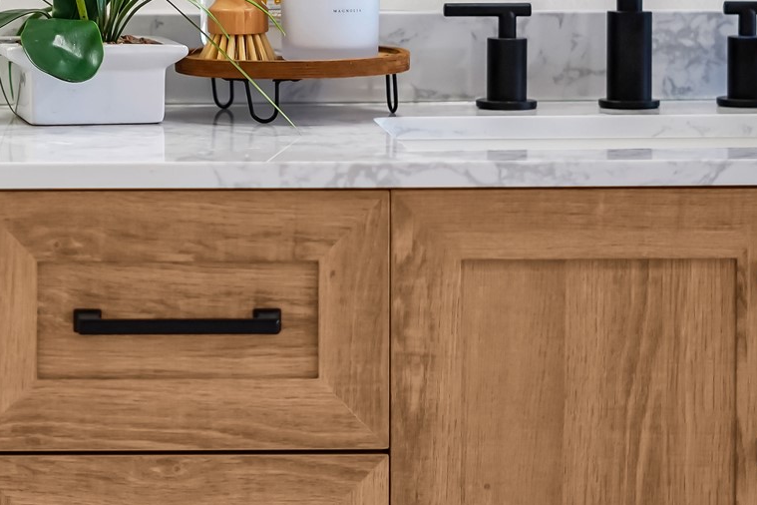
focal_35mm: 143
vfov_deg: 9.4
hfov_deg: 14.3
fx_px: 3007
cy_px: -140
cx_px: 147
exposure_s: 1/200
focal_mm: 50
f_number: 1.8
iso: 250
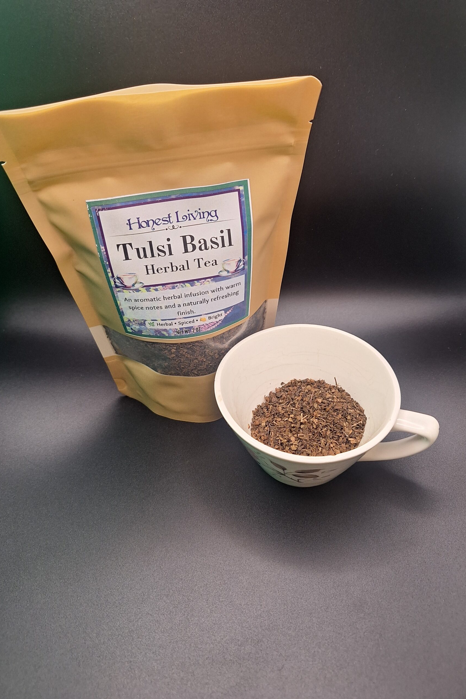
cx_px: 230
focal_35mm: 24
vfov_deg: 73.7
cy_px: 350
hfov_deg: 53.1
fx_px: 466
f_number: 1.8
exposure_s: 1/40
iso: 64
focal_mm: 5.54
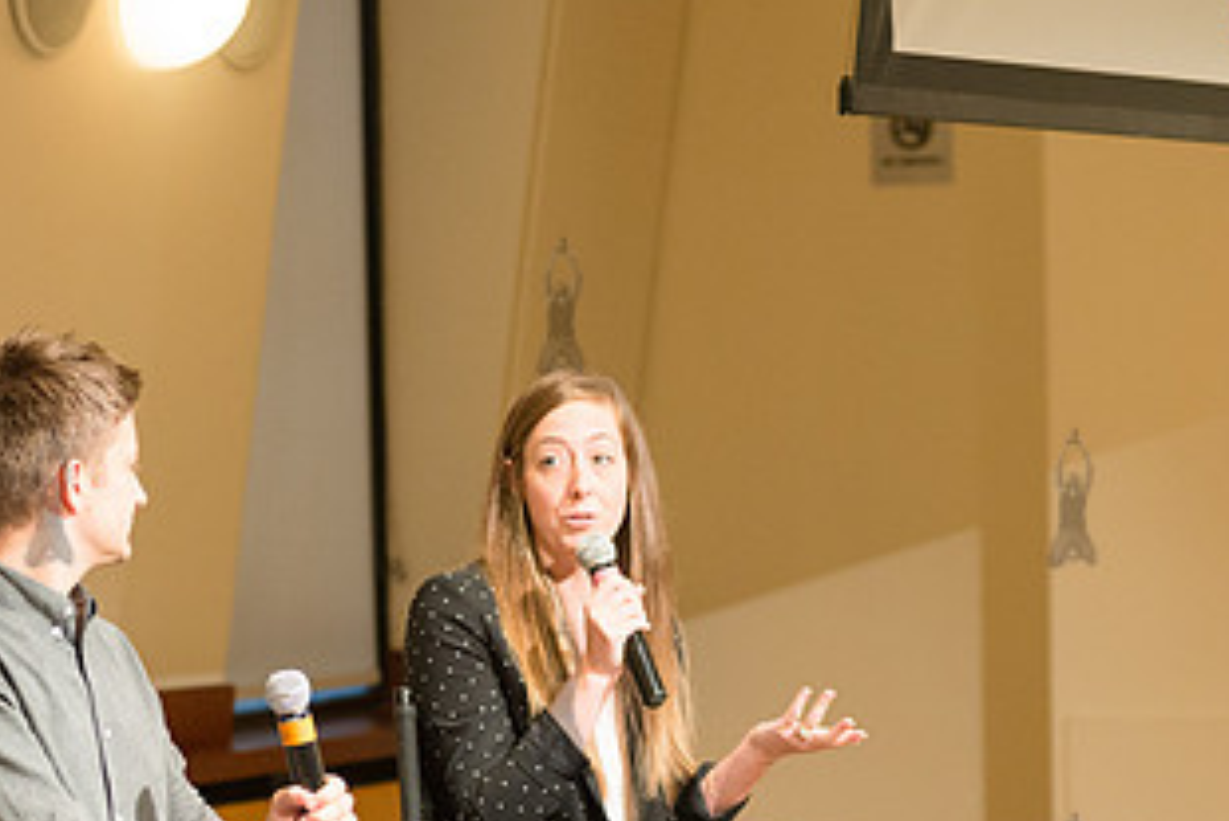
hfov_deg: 11.0
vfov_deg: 7.3
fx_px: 6387
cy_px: 688
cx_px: 559
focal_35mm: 187
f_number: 4
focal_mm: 100
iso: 2500
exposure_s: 1/100
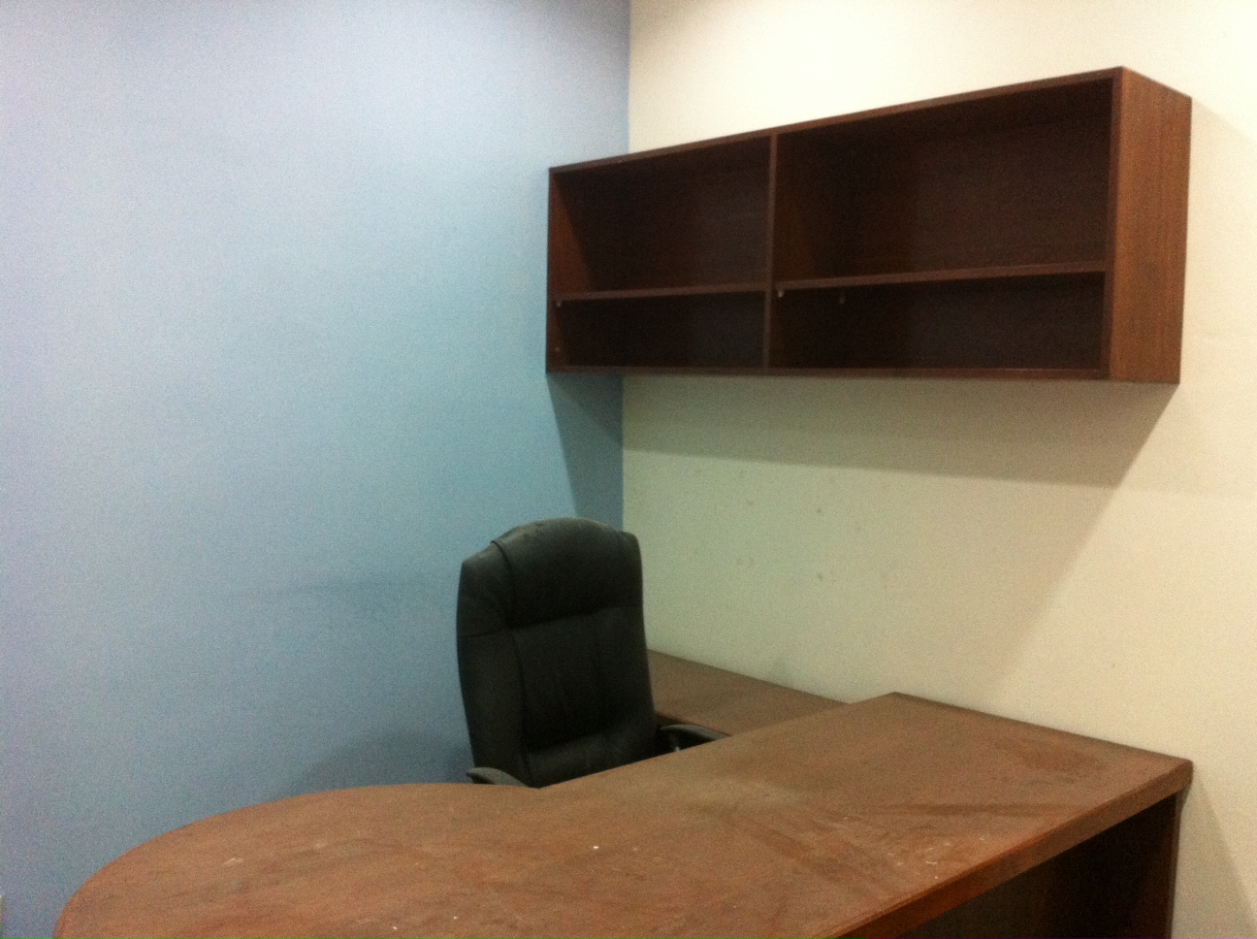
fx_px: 1269
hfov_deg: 52.7
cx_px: 628
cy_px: 470
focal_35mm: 35
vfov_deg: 40.6
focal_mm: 3.85
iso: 400
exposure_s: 1/17
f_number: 2.8
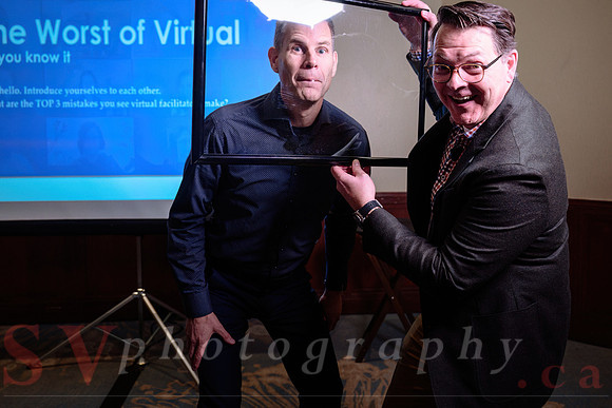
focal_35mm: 35
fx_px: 603
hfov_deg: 53.5
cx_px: 360
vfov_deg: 37.3
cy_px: 169
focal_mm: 30
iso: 800
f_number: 3.5
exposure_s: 1/125
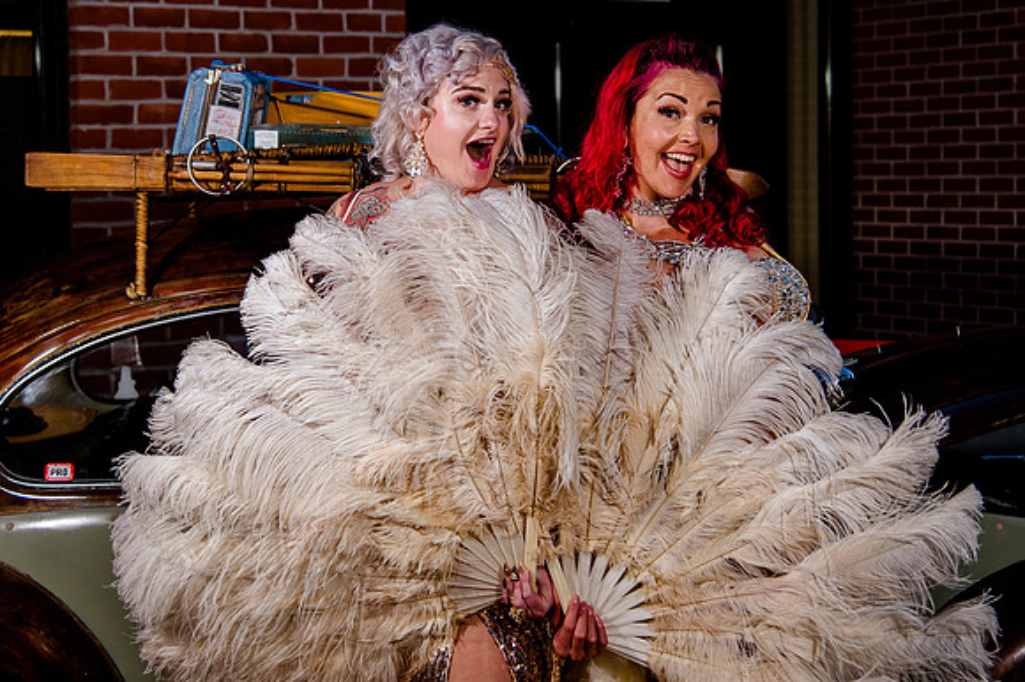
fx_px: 2094
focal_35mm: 74
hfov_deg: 27.5
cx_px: 466
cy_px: 225
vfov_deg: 18.4
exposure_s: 1/320
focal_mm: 52
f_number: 4
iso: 640
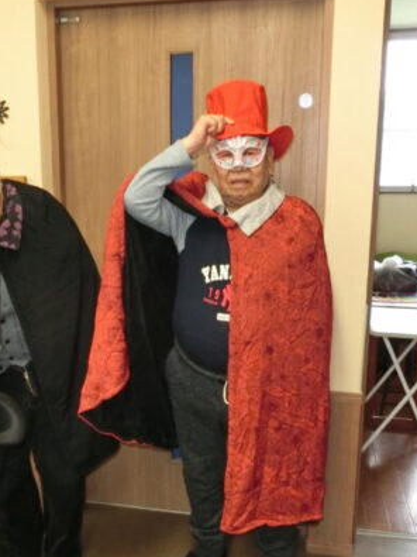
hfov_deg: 37.5
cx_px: 158
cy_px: 292
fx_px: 611
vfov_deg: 49.0
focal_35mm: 38
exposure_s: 1/30
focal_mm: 4.5
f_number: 3.5
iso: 400
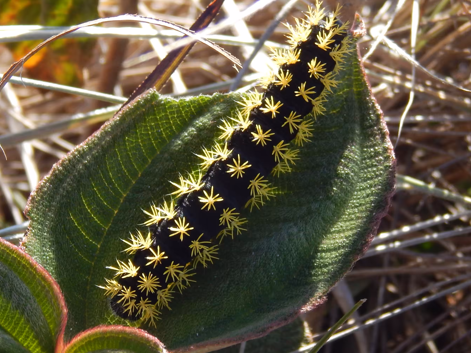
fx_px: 2463
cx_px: 218
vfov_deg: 8.2
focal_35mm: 181
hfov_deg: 10.9
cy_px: 230
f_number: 4.5
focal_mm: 18.7
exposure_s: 1/250
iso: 125
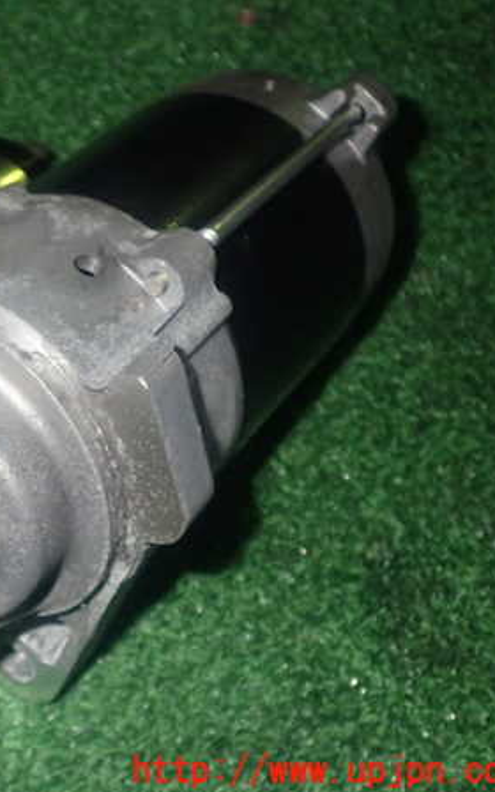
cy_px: 396
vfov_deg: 37.5
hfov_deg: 23.0
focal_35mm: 54
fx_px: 1166
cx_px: 2
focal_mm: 6.83
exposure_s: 1/40
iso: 500
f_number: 8
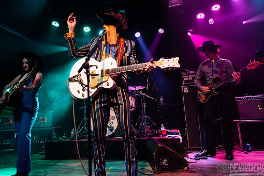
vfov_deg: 51.3
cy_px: 81
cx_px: 127
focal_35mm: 25
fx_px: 183
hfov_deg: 71.4
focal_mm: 22
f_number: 3.2
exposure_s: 1/250
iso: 3200
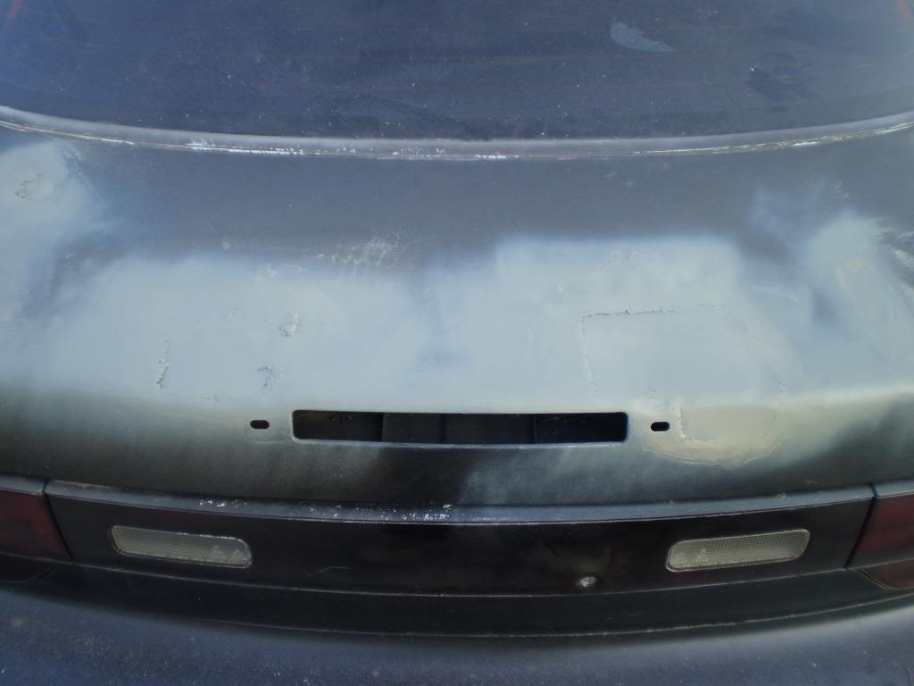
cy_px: 343
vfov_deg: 39.7
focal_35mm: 36
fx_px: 951
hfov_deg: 51.4
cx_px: 457
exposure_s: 1/80
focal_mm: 6.3
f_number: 3.1
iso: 64
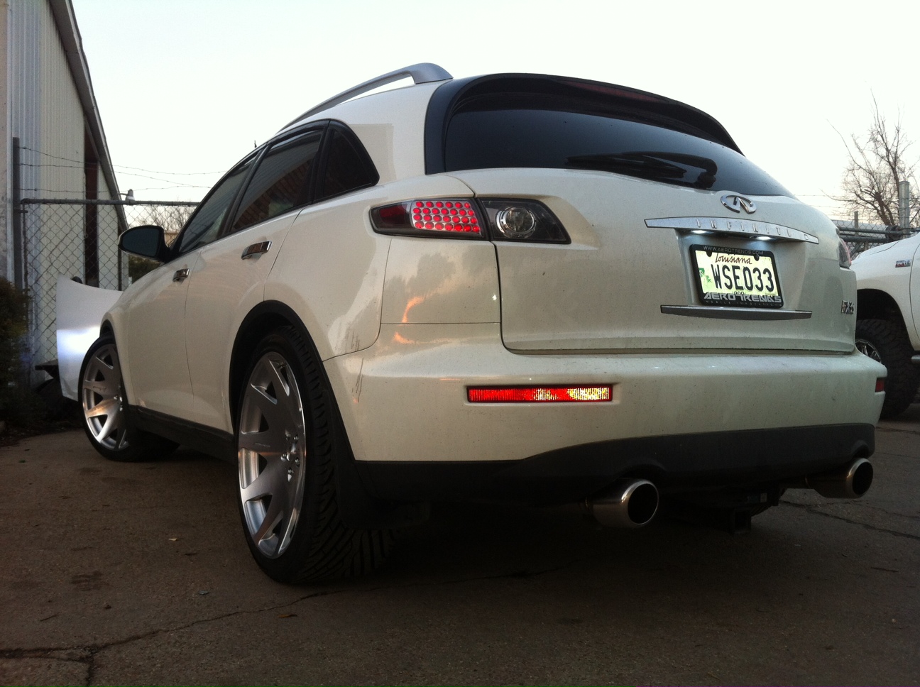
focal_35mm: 35
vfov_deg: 40.6
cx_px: 460
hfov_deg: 52.7
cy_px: 344
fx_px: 929
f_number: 2.8
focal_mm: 3.85
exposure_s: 1/36
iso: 80
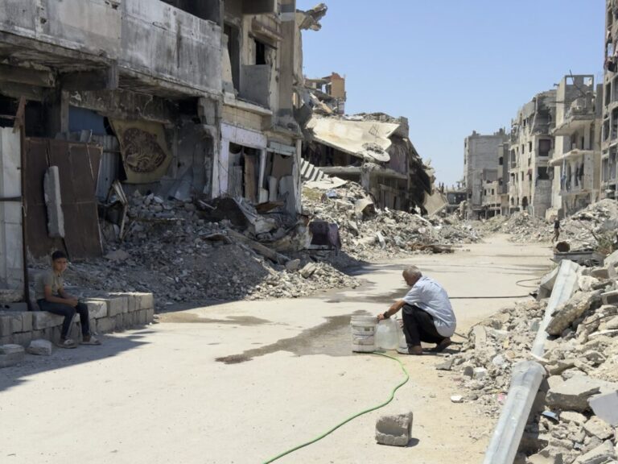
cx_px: 309
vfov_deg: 30.3
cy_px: 232
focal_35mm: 48
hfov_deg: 39.7
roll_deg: -0.5
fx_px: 857
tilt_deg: -0.5
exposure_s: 1/8772
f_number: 1.78
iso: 100
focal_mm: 6.76
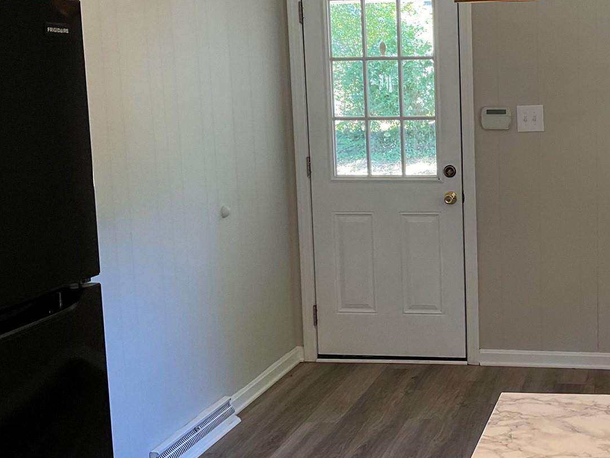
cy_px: 196
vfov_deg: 26.5
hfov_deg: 33.5
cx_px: 519
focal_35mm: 55
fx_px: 969
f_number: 1.8
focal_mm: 3
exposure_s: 1/60
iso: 80
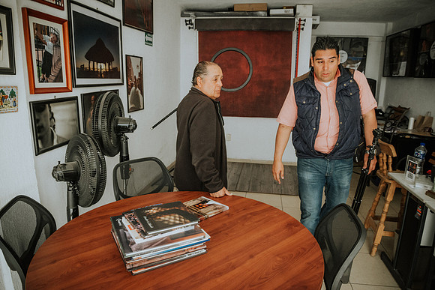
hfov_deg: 73.7
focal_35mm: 24
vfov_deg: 53.2
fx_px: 290
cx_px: 218
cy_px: 145
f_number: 3.5
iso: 1000
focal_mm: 16
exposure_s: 1/160
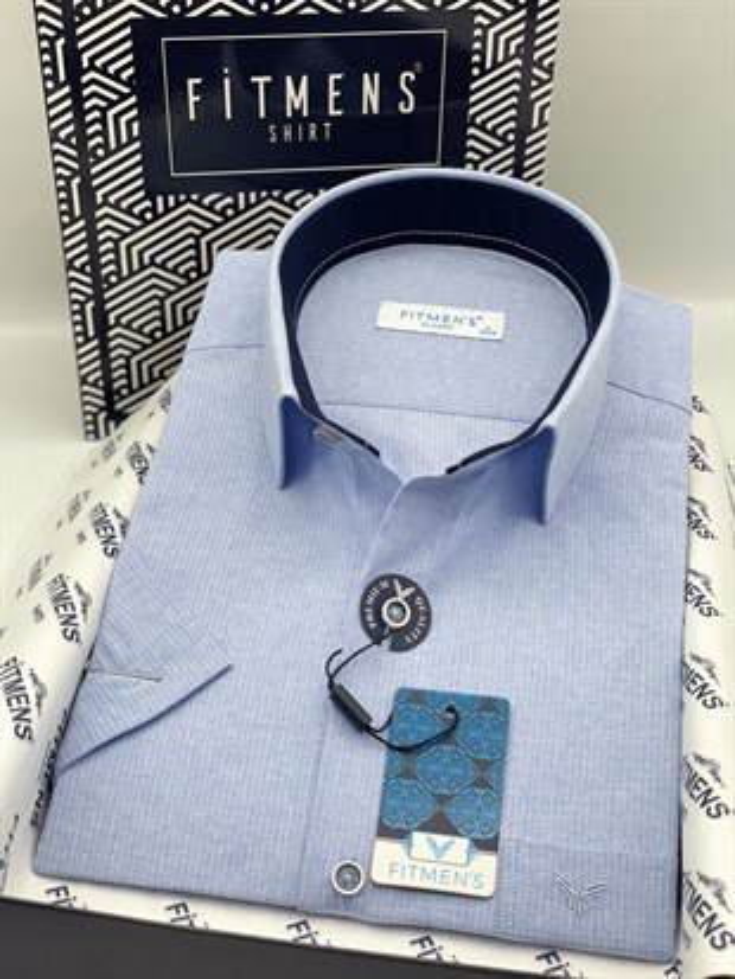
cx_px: 368
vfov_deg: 36.8
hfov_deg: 28.0
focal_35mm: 52
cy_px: 490
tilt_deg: -33.2
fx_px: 1471
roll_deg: -0.5
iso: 25
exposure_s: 1/122
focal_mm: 6
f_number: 2
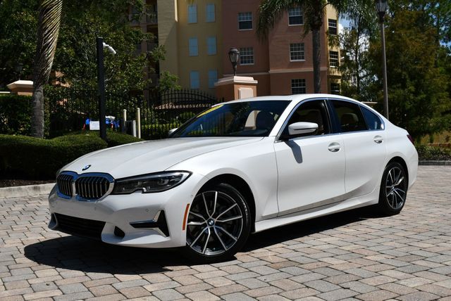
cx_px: 226
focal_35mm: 44
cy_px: 150
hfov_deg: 44.5
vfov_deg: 30.6
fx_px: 552
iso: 100
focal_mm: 22
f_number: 10
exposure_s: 1/400
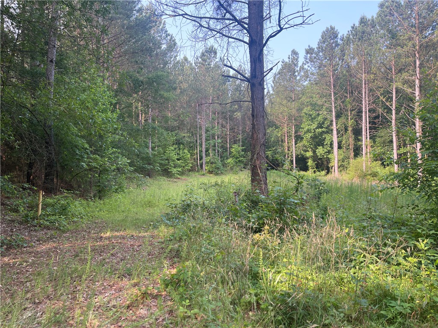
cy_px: 164
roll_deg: -0.1
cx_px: 219
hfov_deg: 67.3
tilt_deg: -0.9
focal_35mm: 26
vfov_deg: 53.1
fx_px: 329
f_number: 1.6
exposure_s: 1/274
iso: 32
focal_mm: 5.1
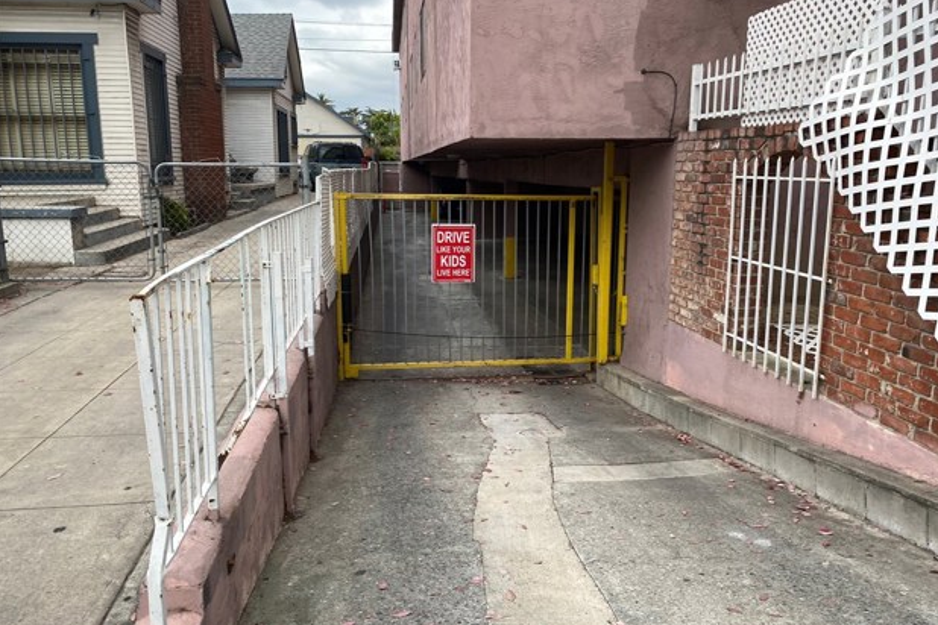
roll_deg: -0.4
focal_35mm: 28
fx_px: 729
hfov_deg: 65.5
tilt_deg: -10.3
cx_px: 480
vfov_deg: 46.4
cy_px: 306
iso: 32
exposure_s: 1/156
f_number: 1.8
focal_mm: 4.25
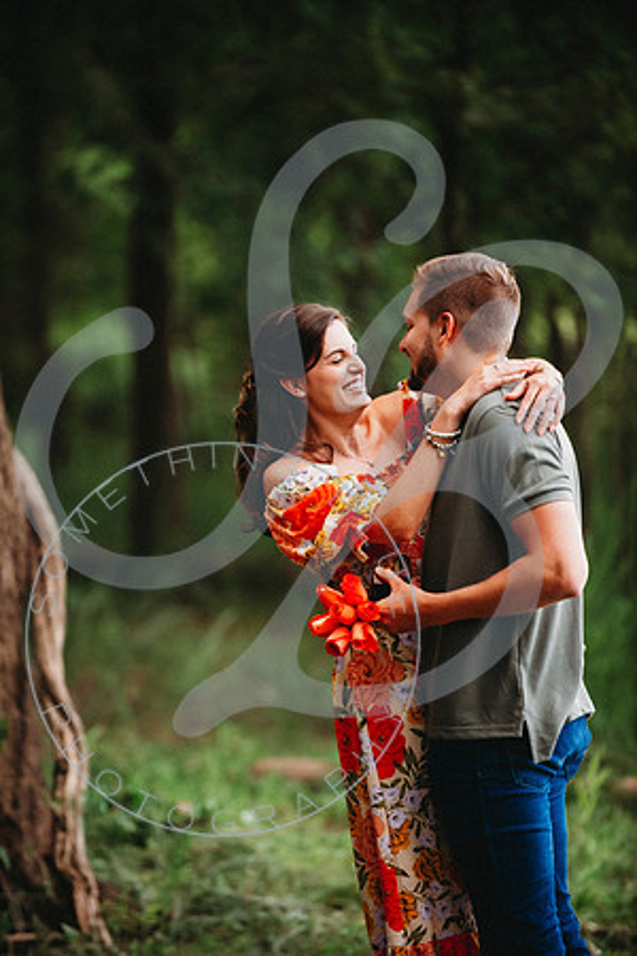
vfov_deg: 10.3
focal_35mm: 200
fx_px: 5308
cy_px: 478
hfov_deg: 6.9
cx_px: 318
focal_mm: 200
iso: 1250
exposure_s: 1/320
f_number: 2.8
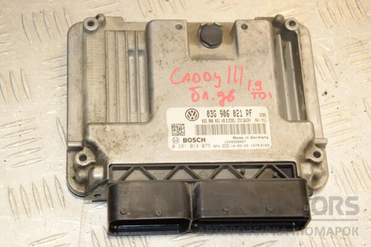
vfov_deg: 15.7
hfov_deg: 23.4
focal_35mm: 87
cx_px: 186
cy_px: 124
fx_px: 897
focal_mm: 58
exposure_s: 1/200
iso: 800
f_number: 7.1
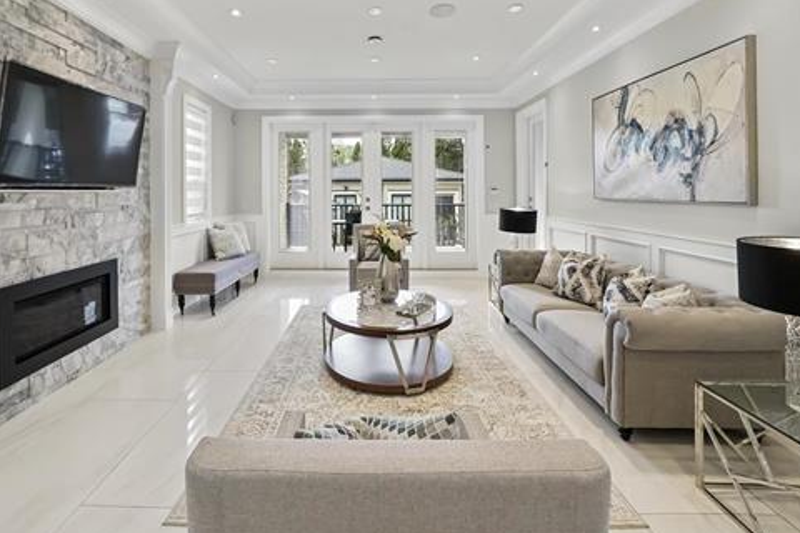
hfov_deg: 96.6
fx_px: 356
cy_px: 190
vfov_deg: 72.1
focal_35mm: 16
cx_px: 372
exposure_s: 1/60
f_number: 10
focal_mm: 12
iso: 3200
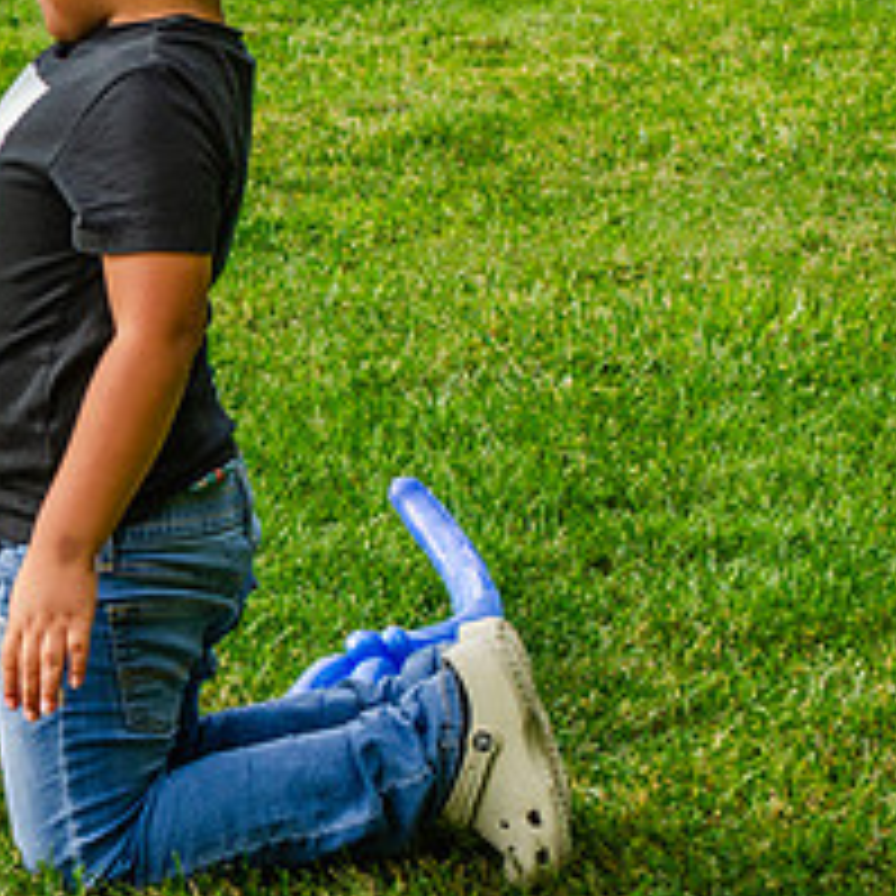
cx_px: -275
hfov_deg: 7.5
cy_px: 140
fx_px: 6735
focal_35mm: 230
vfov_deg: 7.6
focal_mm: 62
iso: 200
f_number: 7.1
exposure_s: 1/200
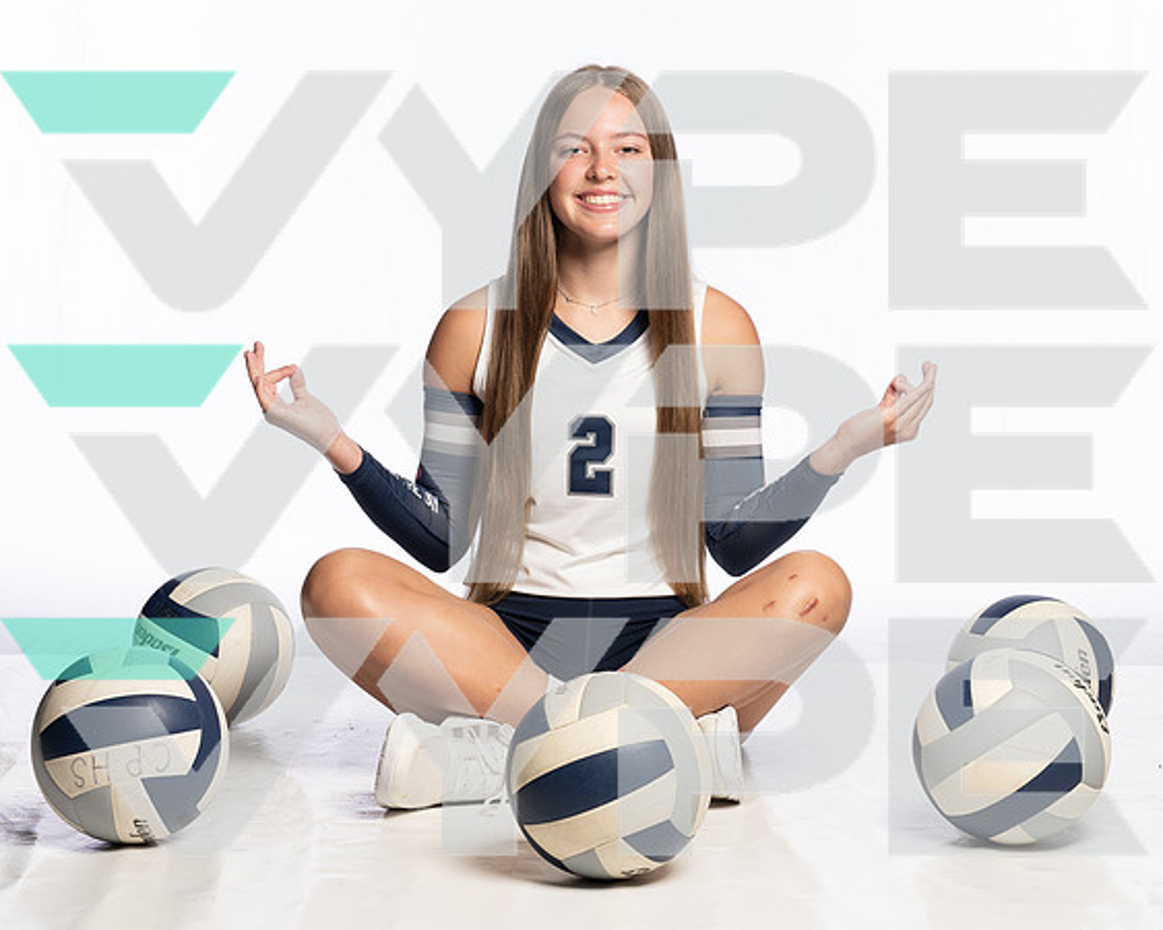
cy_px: 480
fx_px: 2732
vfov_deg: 19.3
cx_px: 583
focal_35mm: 79
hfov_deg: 24.0
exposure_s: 1/250
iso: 320
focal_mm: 59
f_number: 8
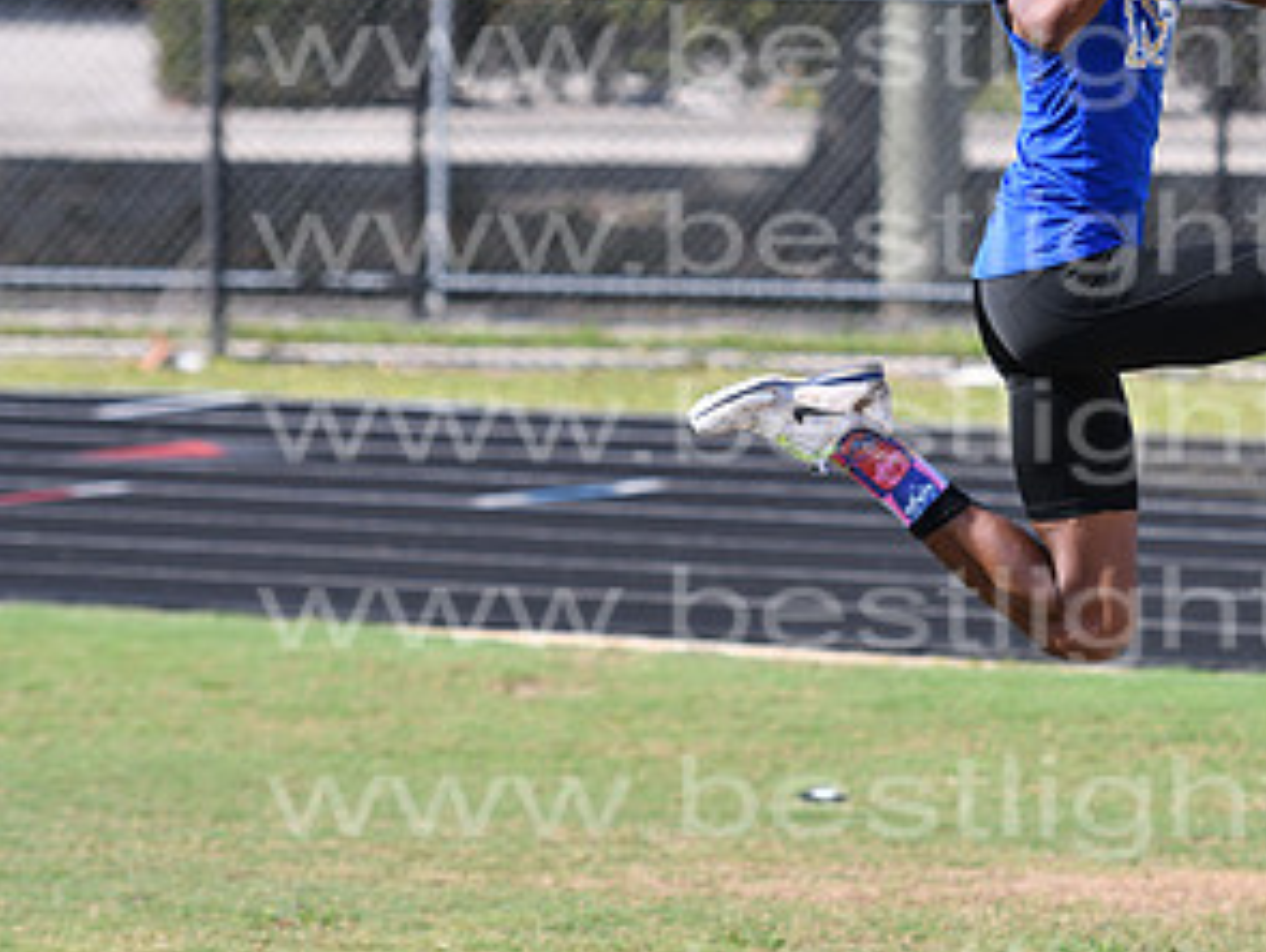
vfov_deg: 4.2
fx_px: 12960
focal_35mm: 354
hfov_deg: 5.6
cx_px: 1240
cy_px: 525
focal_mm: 125
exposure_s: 1/2000
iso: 200
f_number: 4
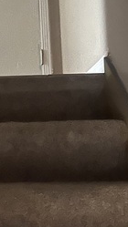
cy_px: 81
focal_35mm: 76
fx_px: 459
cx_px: -27
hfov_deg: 15.3
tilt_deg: +10.9
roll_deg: +3.9
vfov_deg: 27.7
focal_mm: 5.1
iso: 1000
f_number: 1.6
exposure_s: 1/21
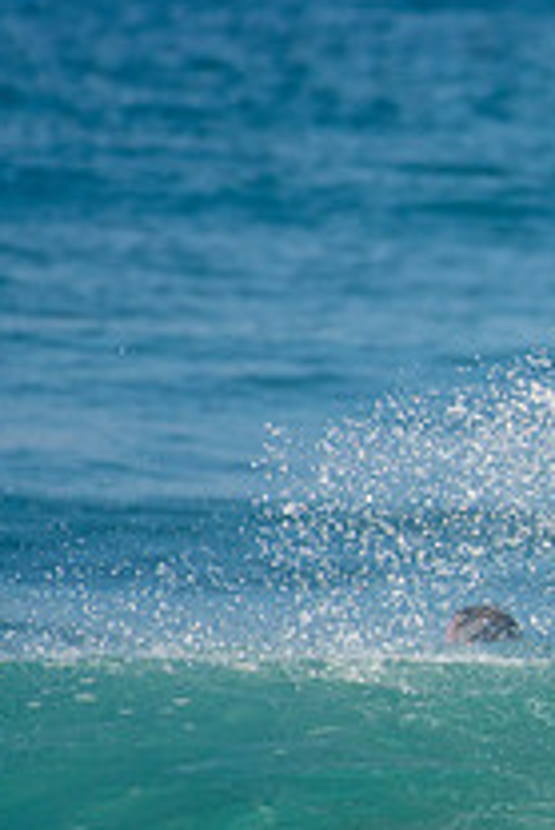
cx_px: 1134
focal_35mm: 2088
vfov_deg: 1.0
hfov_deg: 0.7
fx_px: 48201
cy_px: 461
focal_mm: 500
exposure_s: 1/1600
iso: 250
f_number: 5.6
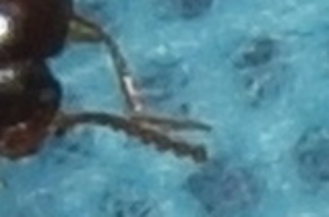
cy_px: -64
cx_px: -27
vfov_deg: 1.1
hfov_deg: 1.6
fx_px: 11617
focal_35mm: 1275
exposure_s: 1/160
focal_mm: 140
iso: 100
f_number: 14
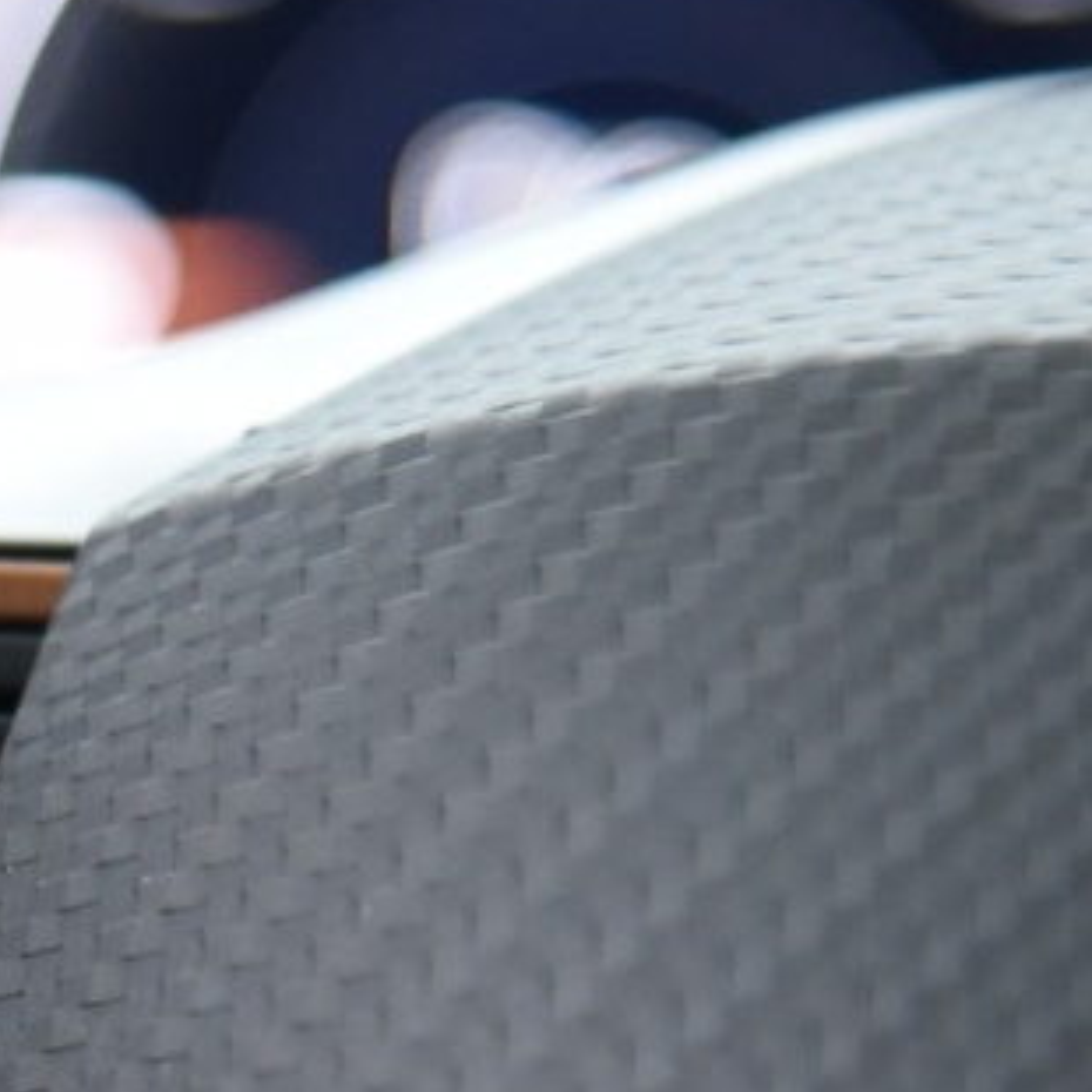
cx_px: -722
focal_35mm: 466
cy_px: 919
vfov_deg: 3.8
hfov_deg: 3.7
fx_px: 16632
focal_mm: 105
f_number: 4
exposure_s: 1/20
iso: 4000
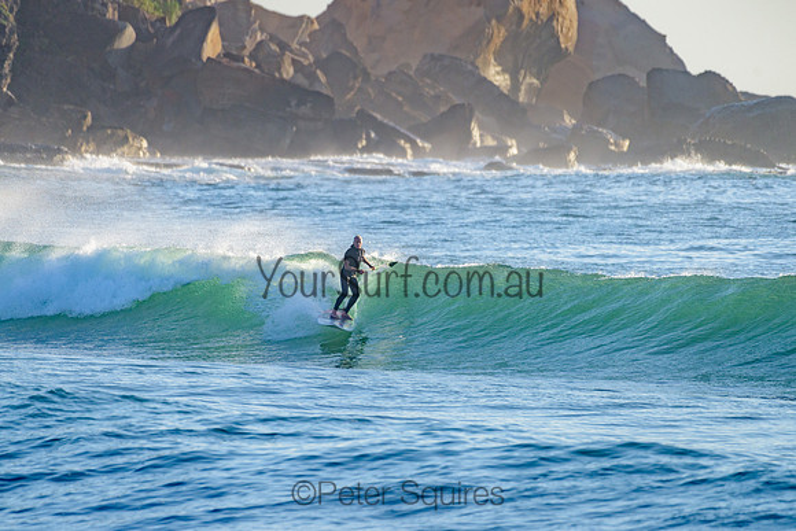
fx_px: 13552
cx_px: 399
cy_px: 213
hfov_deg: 3.4
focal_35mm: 613
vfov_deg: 2.2
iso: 250
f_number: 5.6
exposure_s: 1/2000
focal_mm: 500
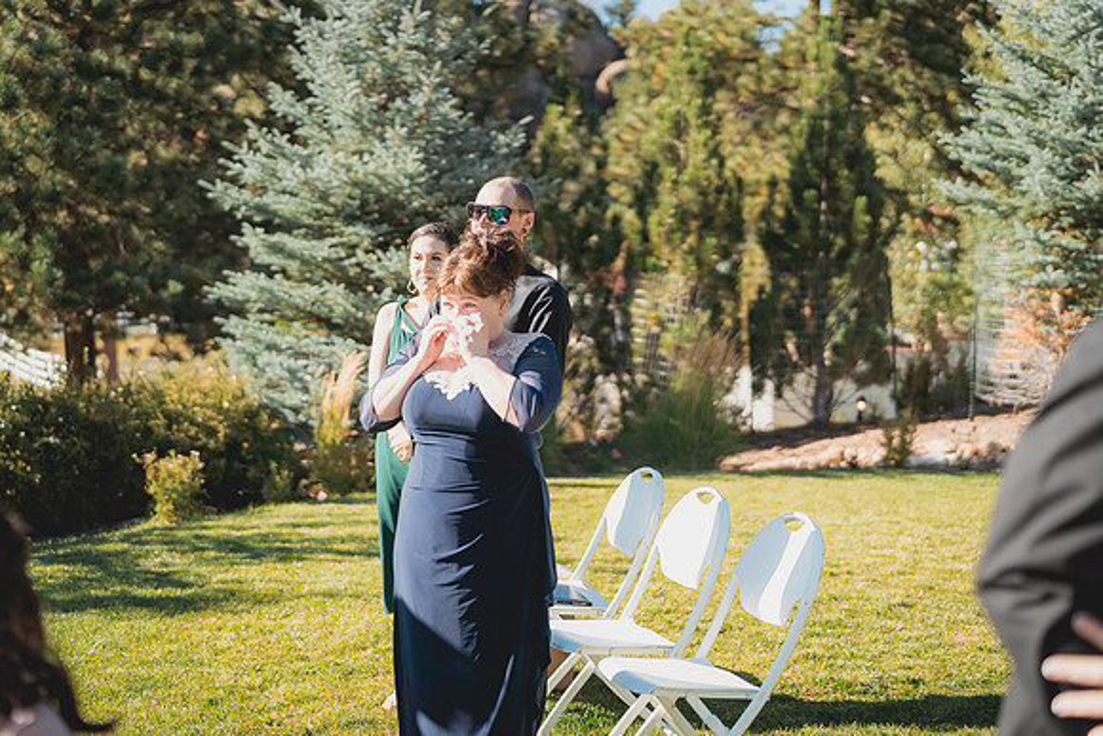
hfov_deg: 39.0
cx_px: 552
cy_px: 368
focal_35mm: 51
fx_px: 1556
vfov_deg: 26.6
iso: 200
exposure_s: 1/4000
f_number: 1.8
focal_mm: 50
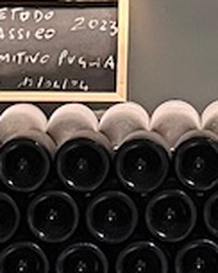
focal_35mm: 213
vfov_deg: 9.0
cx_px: 275
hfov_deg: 7.2
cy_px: -18
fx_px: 1721
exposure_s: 1/33
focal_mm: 5.1
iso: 400
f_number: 1.6
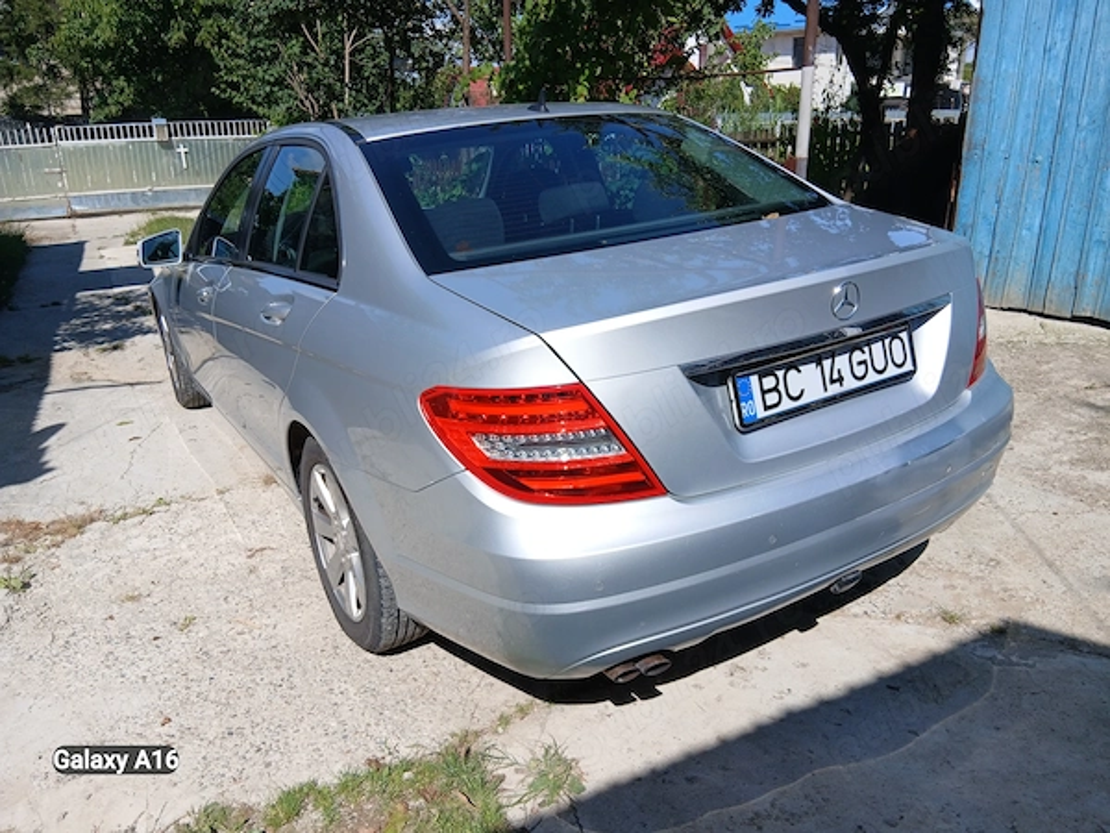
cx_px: 555
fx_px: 834
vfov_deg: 53.1
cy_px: 416
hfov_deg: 67.3
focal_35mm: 26
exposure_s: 1/641
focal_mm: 3.98
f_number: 1.8
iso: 20
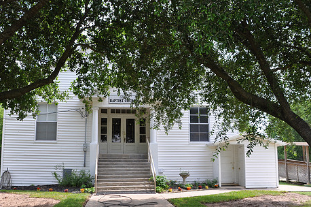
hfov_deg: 50.7
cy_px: 113
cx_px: 145
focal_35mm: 38
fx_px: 328
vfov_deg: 34.9
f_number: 6.3
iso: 200
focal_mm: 20
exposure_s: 1/160
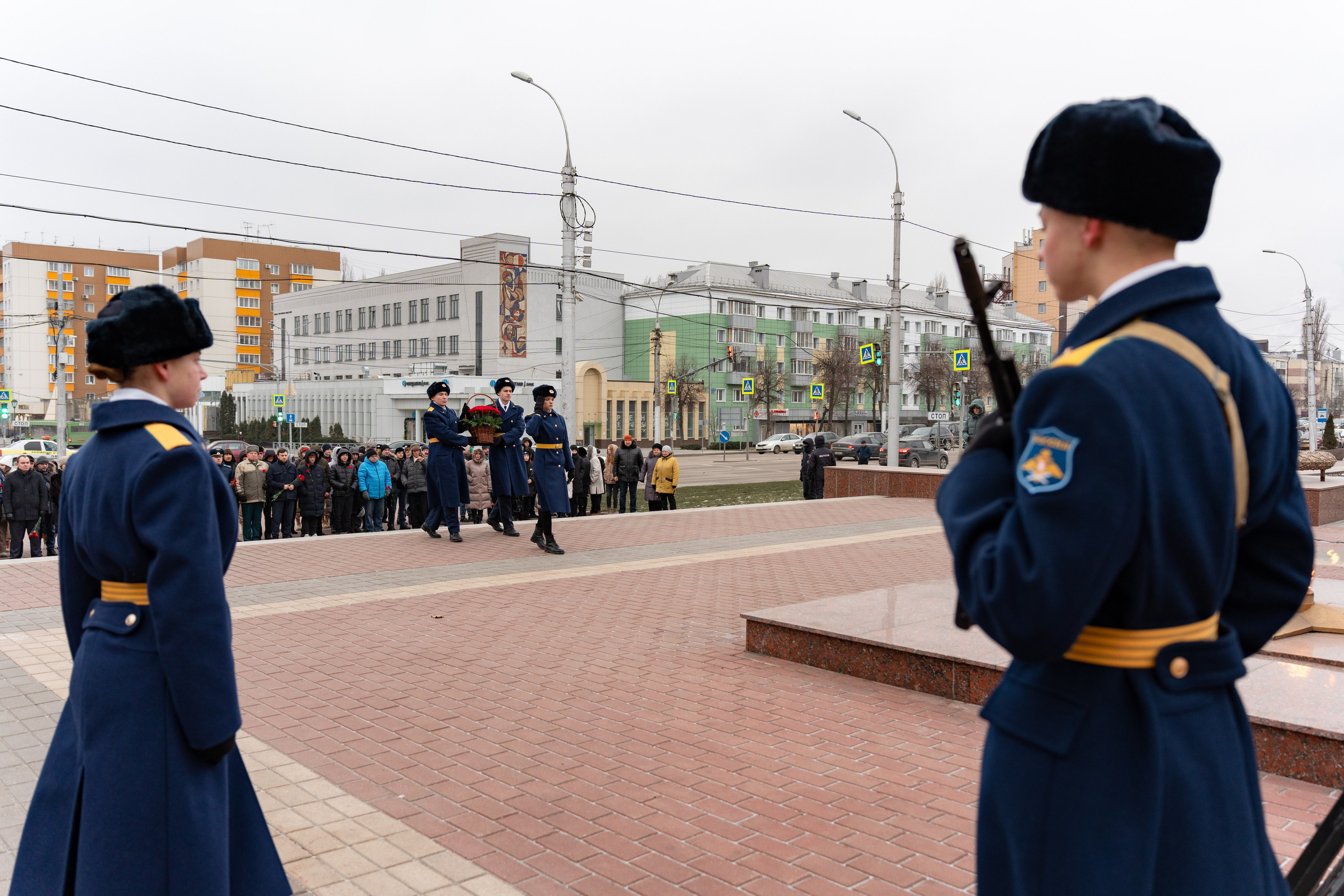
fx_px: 1045
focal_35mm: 28
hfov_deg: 65.5
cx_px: 672
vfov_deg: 46.4
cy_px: 448
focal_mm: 28
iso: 500
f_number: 3.5
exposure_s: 1/200
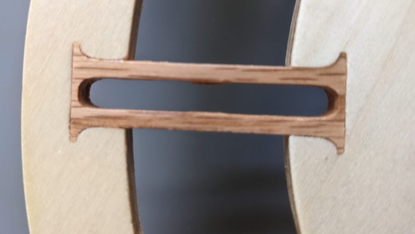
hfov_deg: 64.3
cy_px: 92
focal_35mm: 30
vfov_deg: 38.8
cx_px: 208
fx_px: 330
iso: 357
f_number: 1.73
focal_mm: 4.38
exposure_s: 1/120
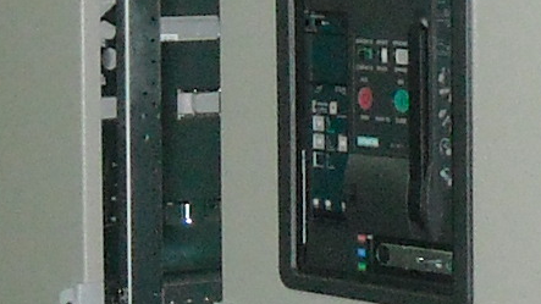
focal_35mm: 223
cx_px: 382
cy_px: 100
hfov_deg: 9.7
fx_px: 3198
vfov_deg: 5.4
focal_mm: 5.7
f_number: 2.8
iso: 400
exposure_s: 1/60
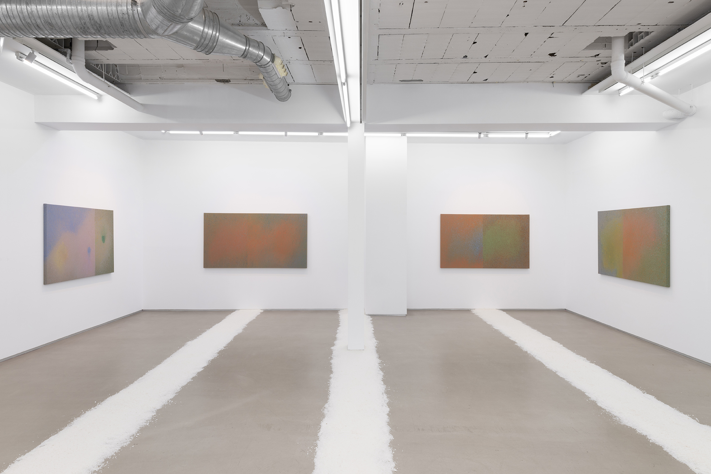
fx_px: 375
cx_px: 356
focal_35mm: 19
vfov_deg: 64.6
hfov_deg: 86.9
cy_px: 237
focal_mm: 19
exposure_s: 1
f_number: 16
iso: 64
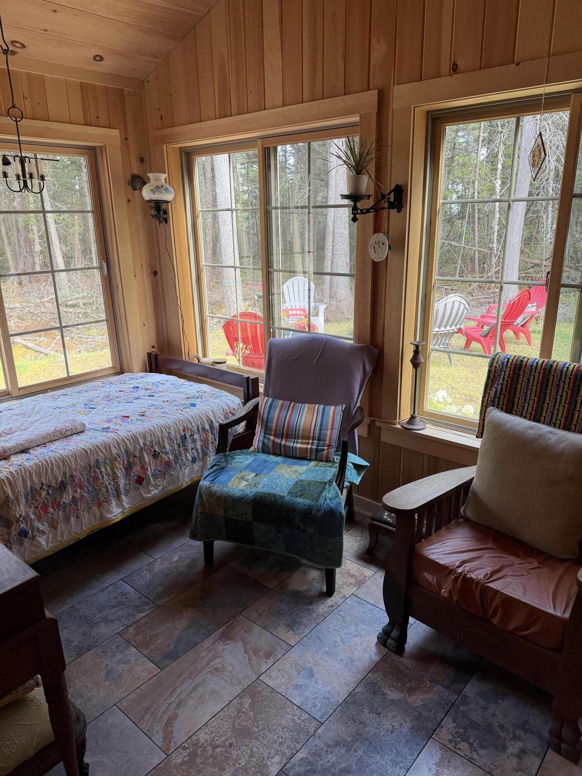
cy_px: 388
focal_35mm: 24
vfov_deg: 71.6
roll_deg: +0.5
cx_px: 291
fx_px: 538
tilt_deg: -17.9
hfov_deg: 56.8
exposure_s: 1/77
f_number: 1.78
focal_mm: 6.76
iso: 200
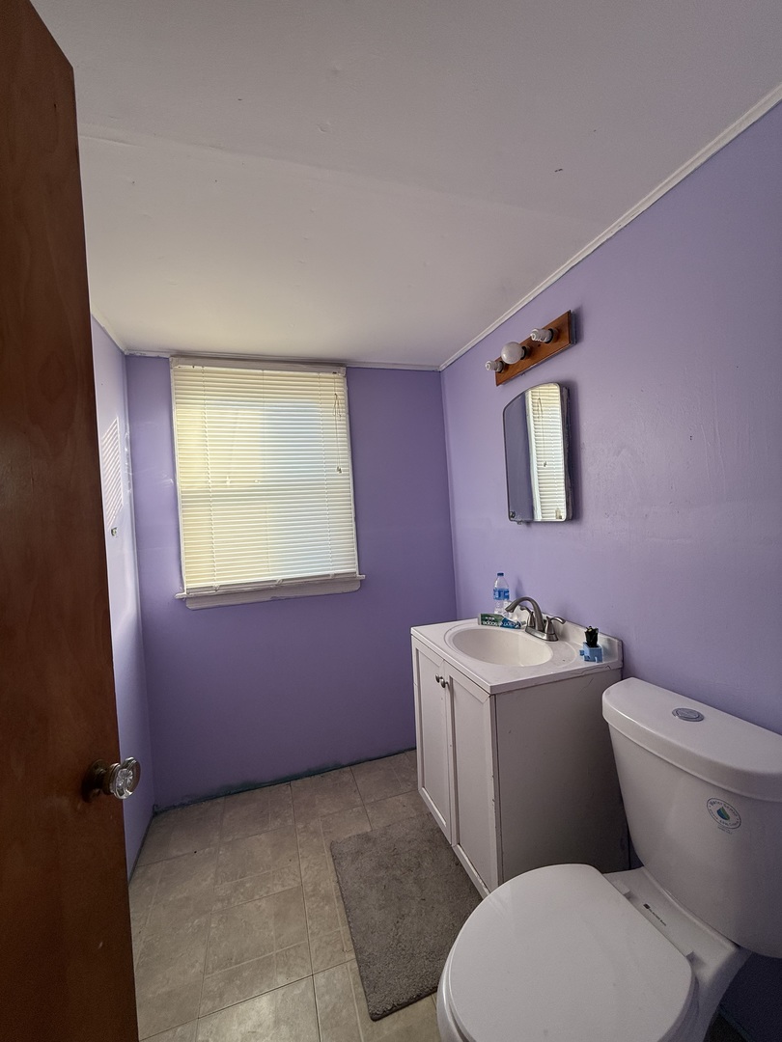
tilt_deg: -0.4
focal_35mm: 14
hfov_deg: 85.7
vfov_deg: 102.1
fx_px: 422
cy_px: 521
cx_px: 391
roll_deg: +3.0
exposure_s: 1/106
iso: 64
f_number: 2.2
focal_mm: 2.22
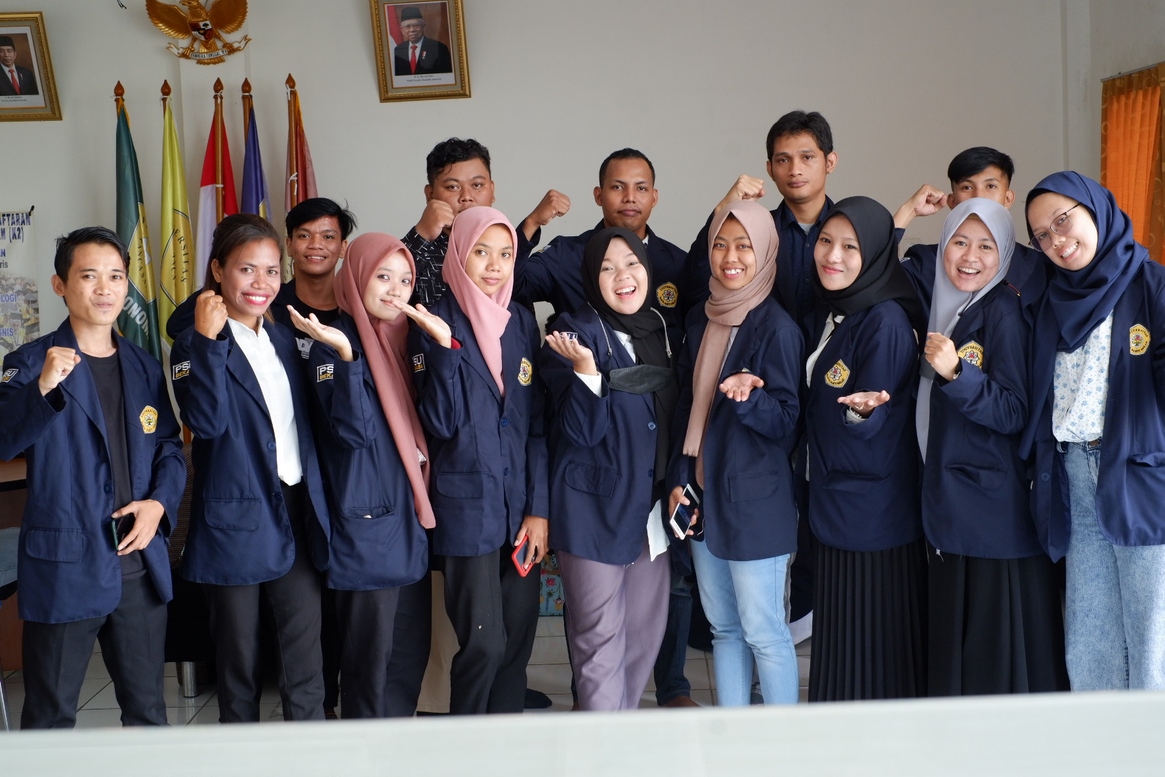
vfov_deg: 25.5
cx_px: 582
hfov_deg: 37.5
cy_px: 388
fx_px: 1715
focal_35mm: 53
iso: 800
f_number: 5.6
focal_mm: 35
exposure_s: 1/80
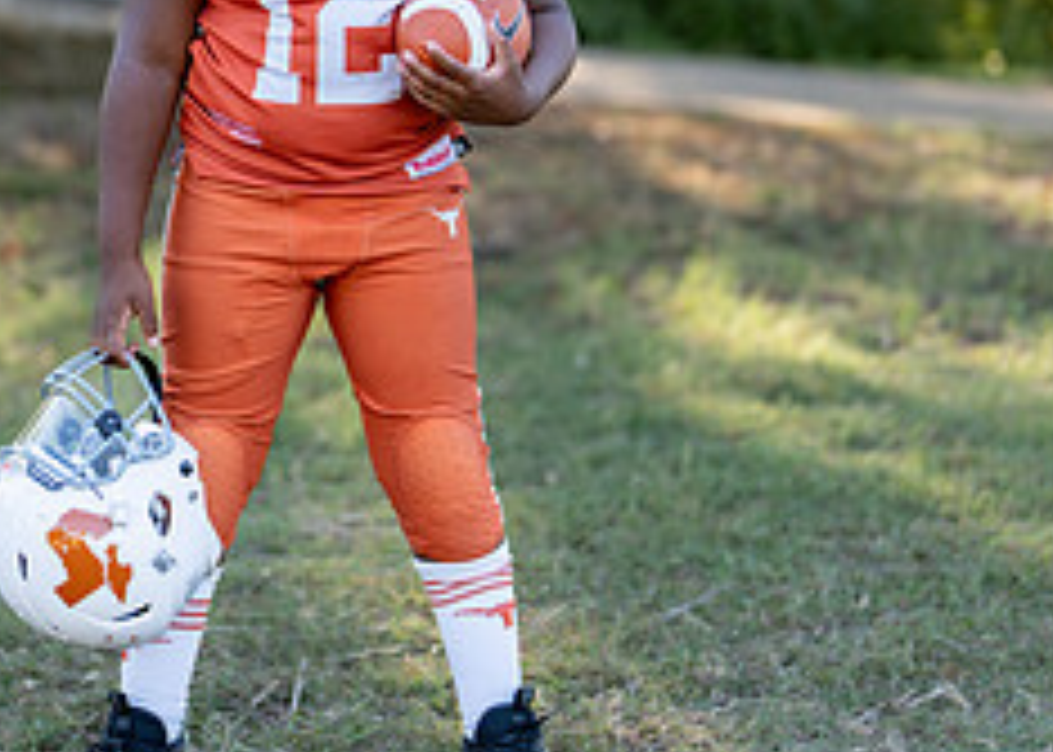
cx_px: 333
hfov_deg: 15.4
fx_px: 3887
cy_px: 153
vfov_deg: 11.0
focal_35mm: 130
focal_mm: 50
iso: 100
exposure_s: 1/1000
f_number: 1.2
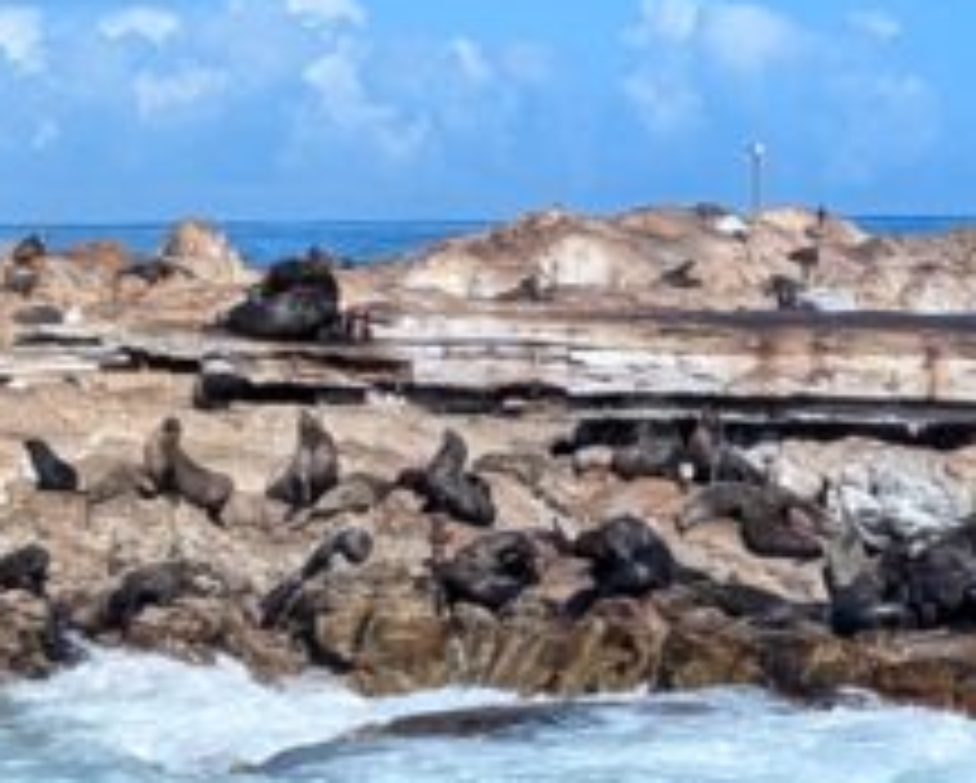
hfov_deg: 8.5
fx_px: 6390
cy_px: 245
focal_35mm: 221
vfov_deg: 7.0
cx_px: 1597
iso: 52
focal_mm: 6.81
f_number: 1.85
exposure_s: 1/2817
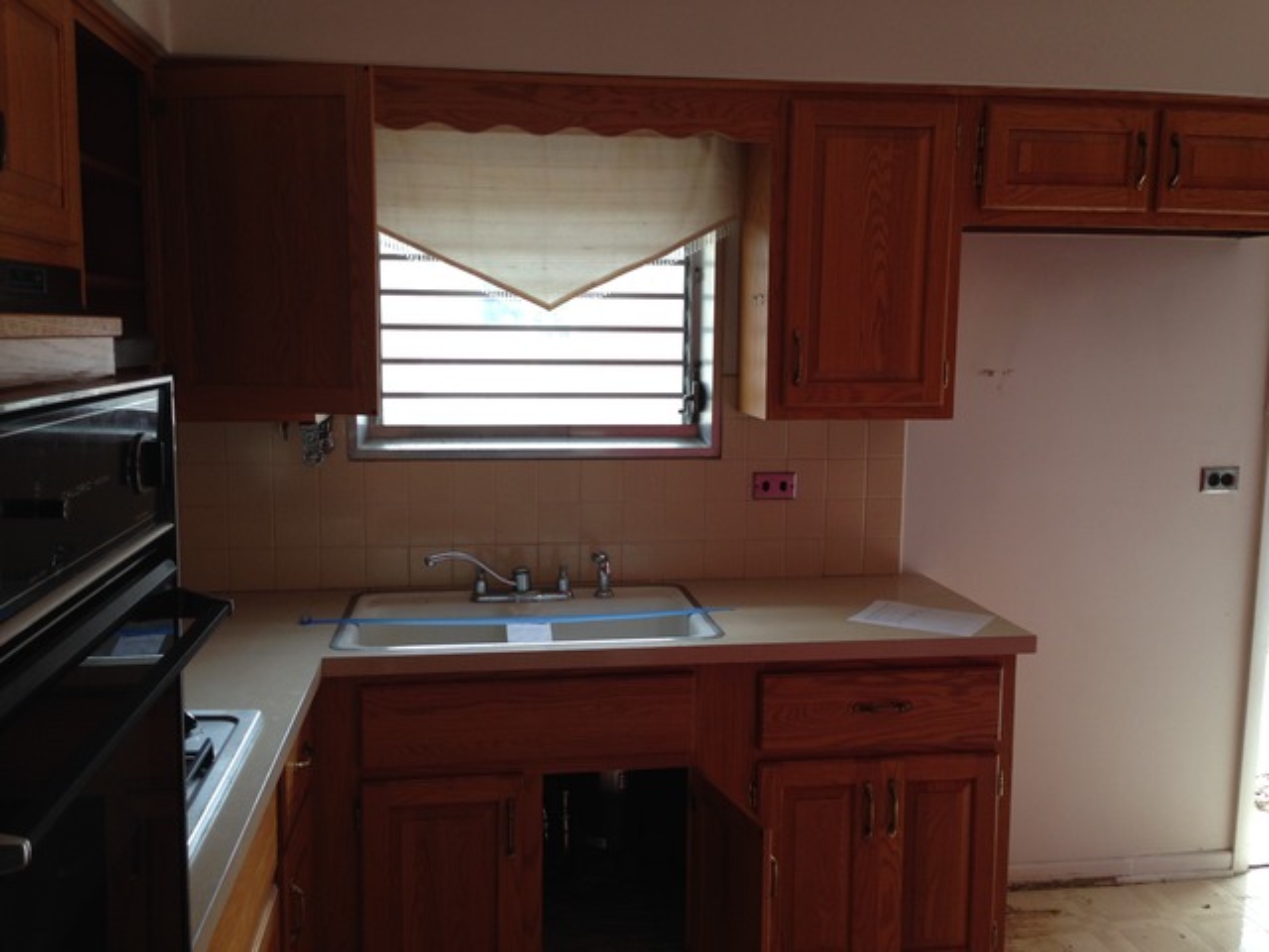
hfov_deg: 55.4
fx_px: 1210
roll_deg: -0.2
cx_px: 634
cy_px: 476
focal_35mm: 33
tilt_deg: -8.6
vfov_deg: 42.9
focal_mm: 4.12
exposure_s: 1/60
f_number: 2.4
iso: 50
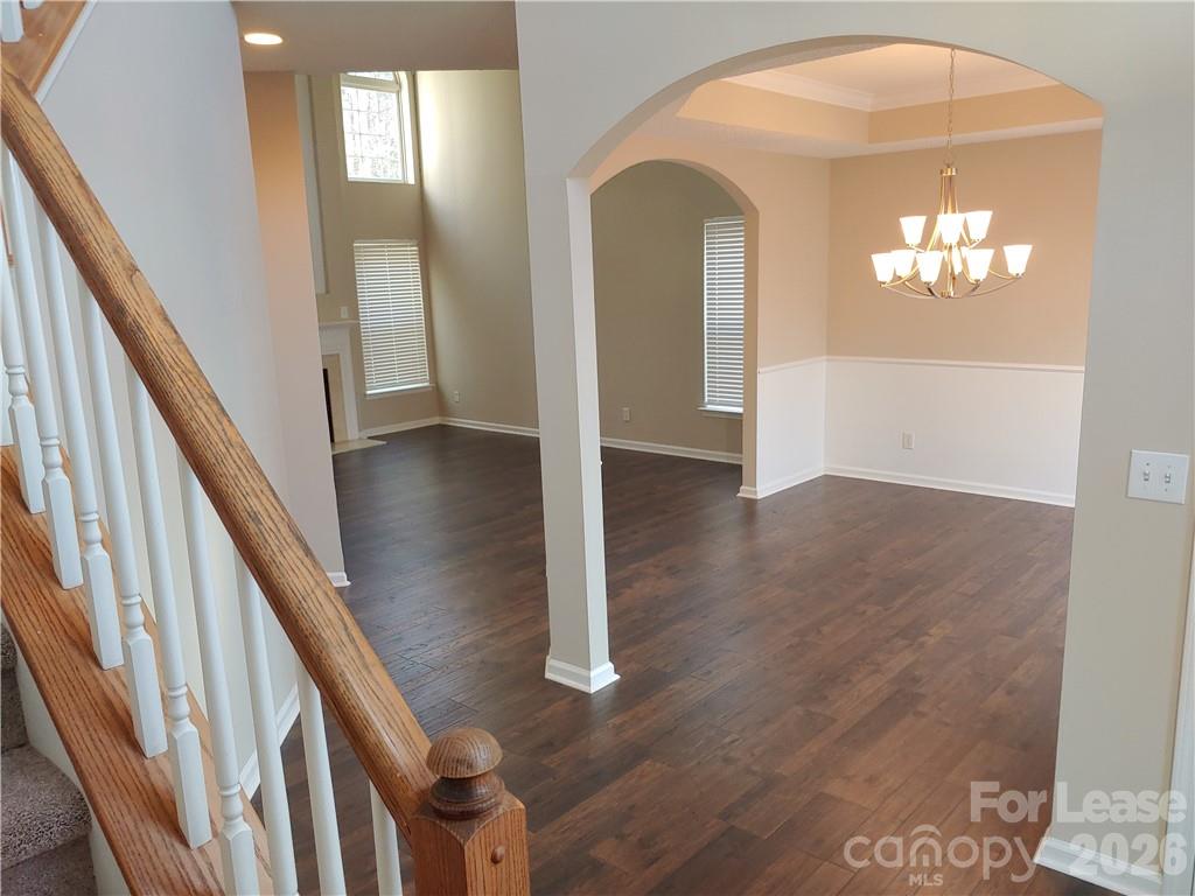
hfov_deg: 69.4
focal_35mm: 25
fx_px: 863
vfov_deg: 54.9
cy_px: 448
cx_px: 598
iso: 150
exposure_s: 1/120
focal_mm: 4.23
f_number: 1.5
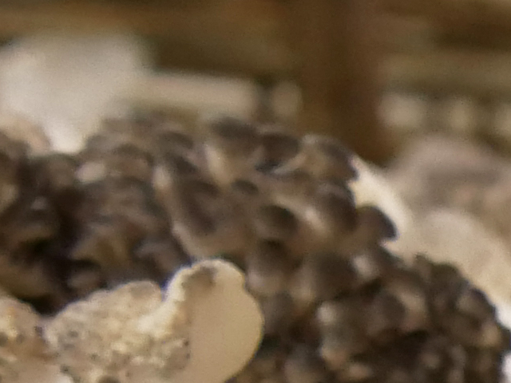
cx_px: 1408
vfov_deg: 7.2
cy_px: 710
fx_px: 2967
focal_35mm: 201
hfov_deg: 8.6
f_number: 3.5
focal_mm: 14
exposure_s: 1/60
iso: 1600
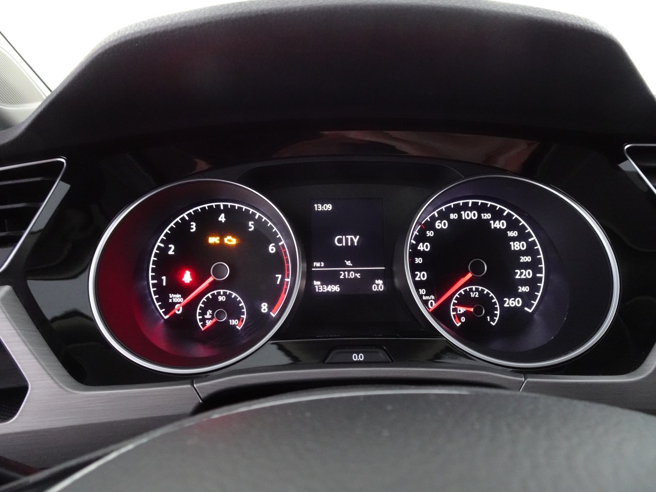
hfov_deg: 71.6
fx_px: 455
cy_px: 246
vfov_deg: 56.8
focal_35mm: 24
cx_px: 328
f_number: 3.5
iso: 800
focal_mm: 4.26
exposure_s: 1/8
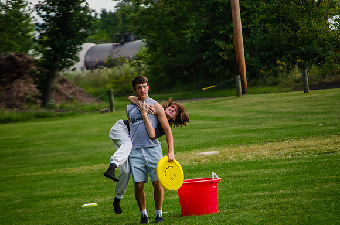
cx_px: 170
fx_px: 2827
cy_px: 112
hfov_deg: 6.9
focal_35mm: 300
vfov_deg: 4.6
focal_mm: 200
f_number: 5.6
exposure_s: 1/500
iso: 280
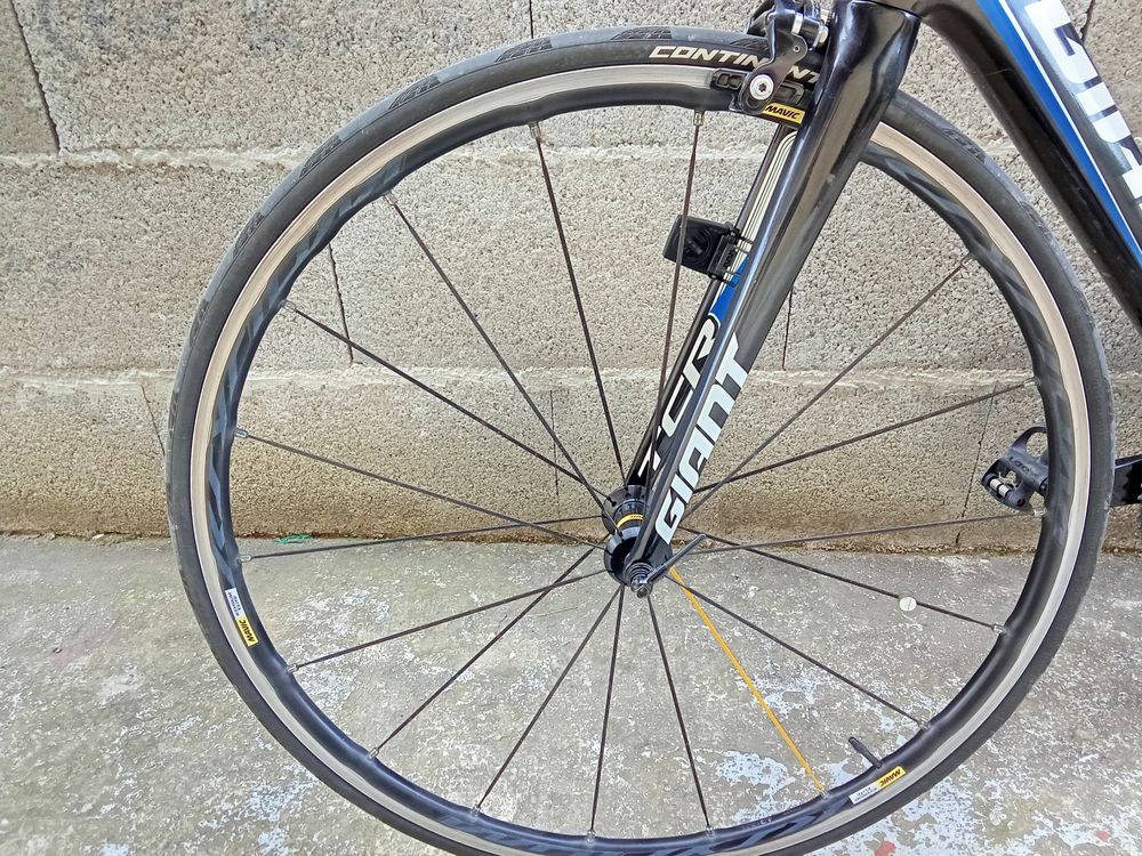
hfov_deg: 63.4
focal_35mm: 28
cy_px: 428
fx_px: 924
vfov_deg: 49.7
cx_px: 571
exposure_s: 1/100
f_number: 2
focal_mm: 2.78
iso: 125
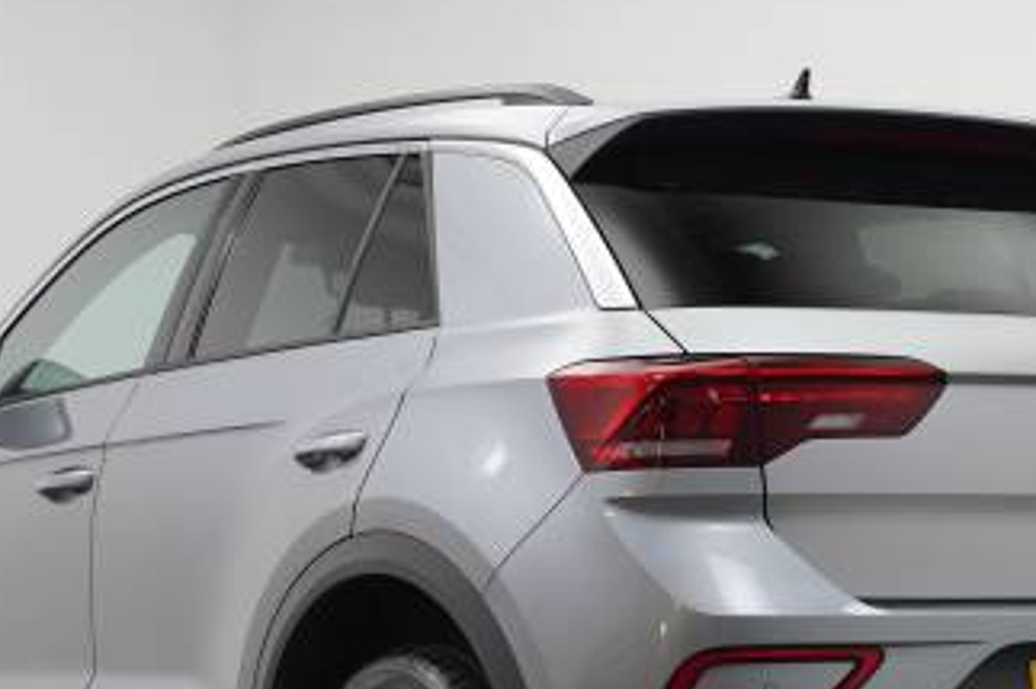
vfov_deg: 12.0
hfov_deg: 18.1
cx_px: 645
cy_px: 558
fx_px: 3256
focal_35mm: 113
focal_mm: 57.1
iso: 1250
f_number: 4
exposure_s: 1/160
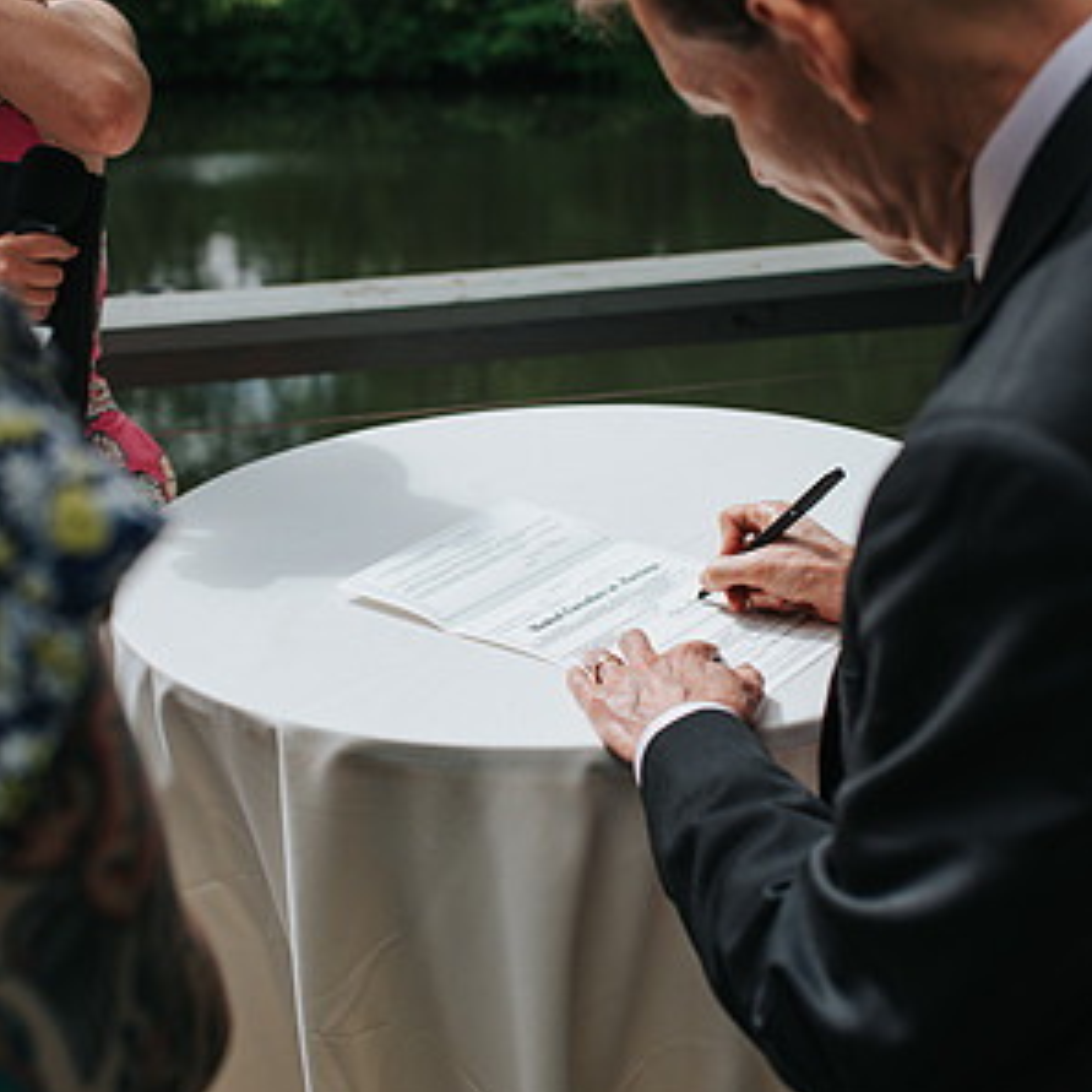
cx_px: 548
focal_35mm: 45
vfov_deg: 37.5
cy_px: 529
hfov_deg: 37.6
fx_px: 1606
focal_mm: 35
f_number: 3.5
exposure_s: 1/800
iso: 100
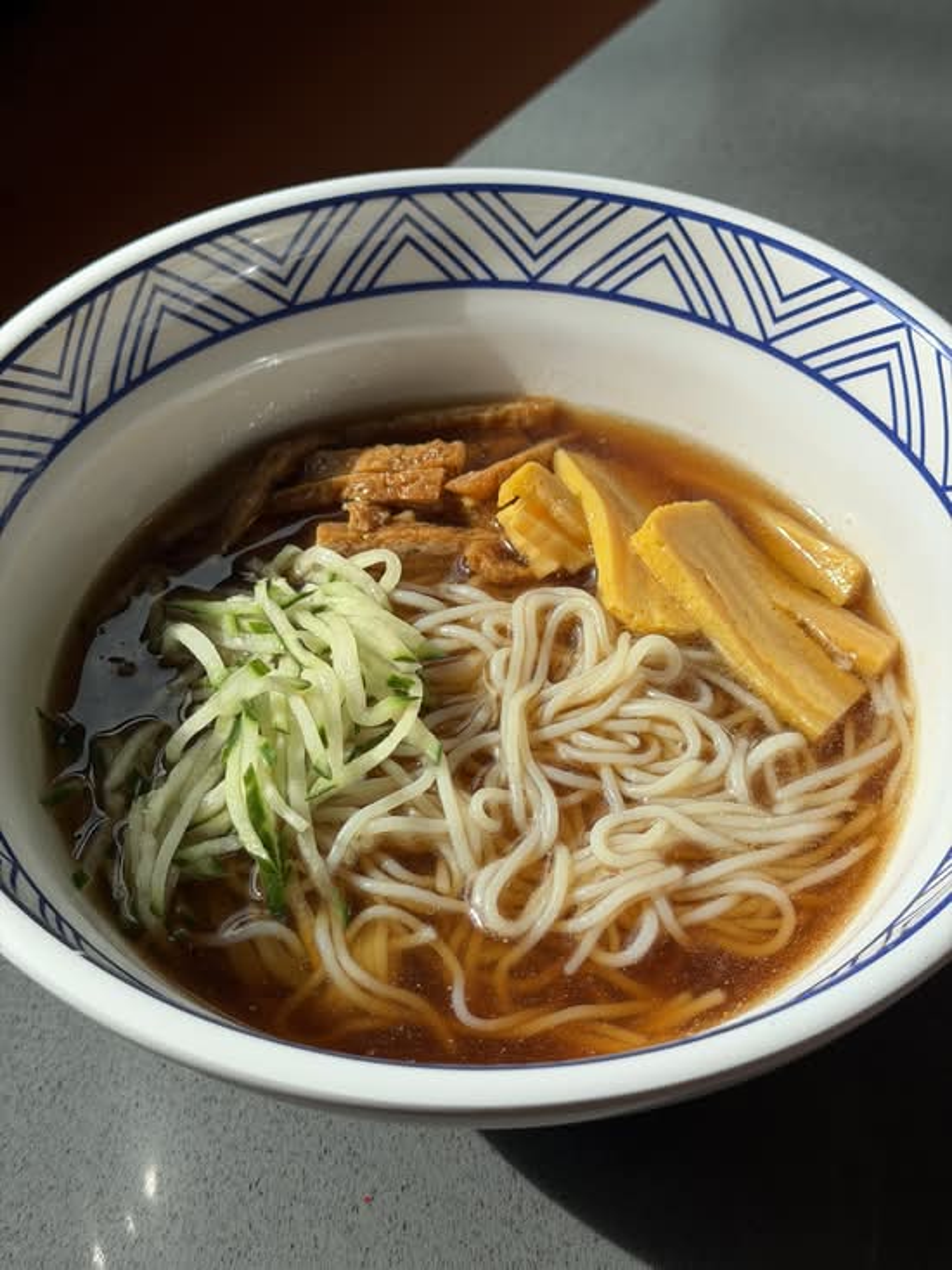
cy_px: 635
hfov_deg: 30.3
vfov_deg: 39.7
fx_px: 1760
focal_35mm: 48
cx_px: 476
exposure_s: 1/1575
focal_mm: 6.76
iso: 64
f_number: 1.78
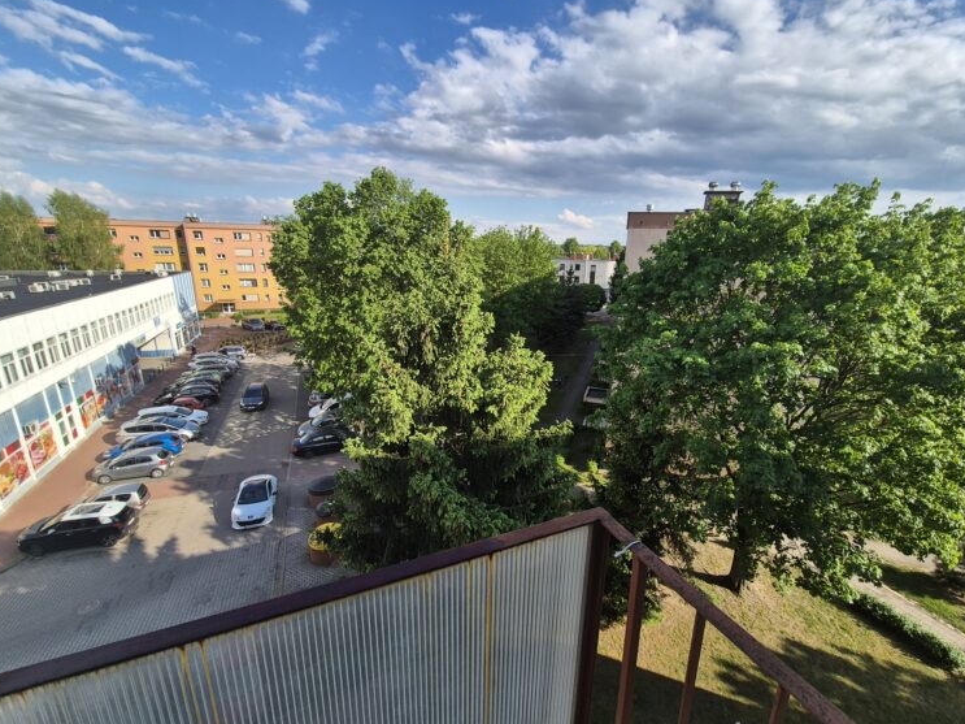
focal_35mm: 14
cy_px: 376
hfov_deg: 102.1
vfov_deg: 85.6
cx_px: 490
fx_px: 390
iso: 50
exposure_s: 1/1996
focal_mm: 2.2
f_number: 2.2
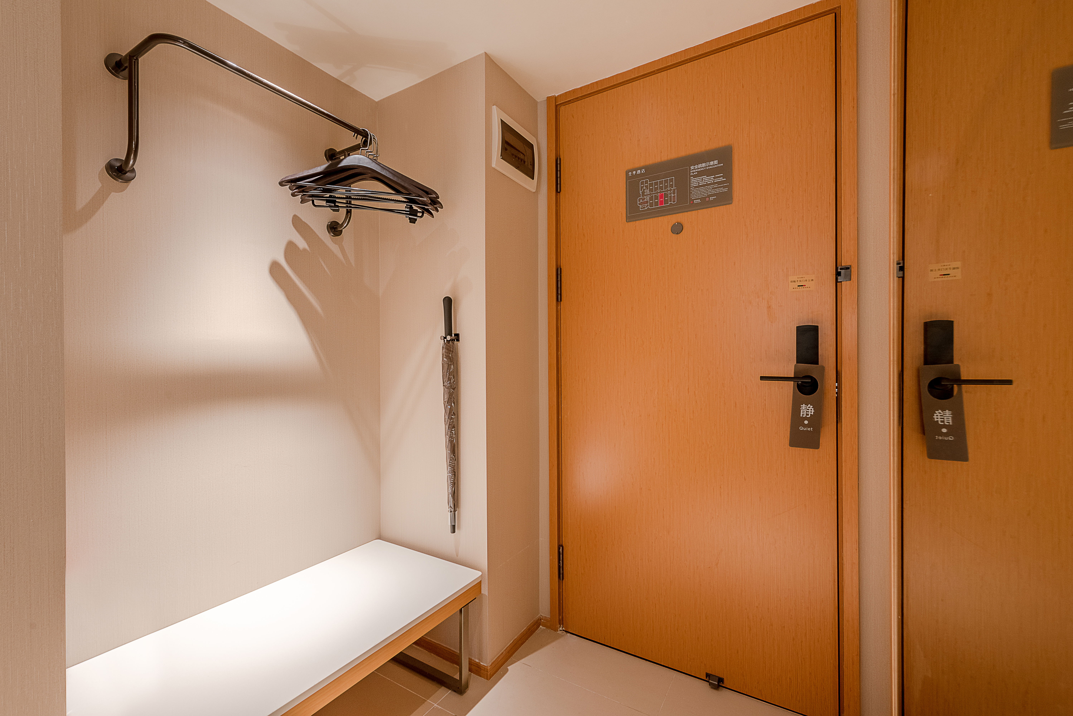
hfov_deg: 100.4
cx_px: 536
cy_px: 358
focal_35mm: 15
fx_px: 447
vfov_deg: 77.4
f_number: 11
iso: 320
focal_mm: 15
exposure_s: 1/15
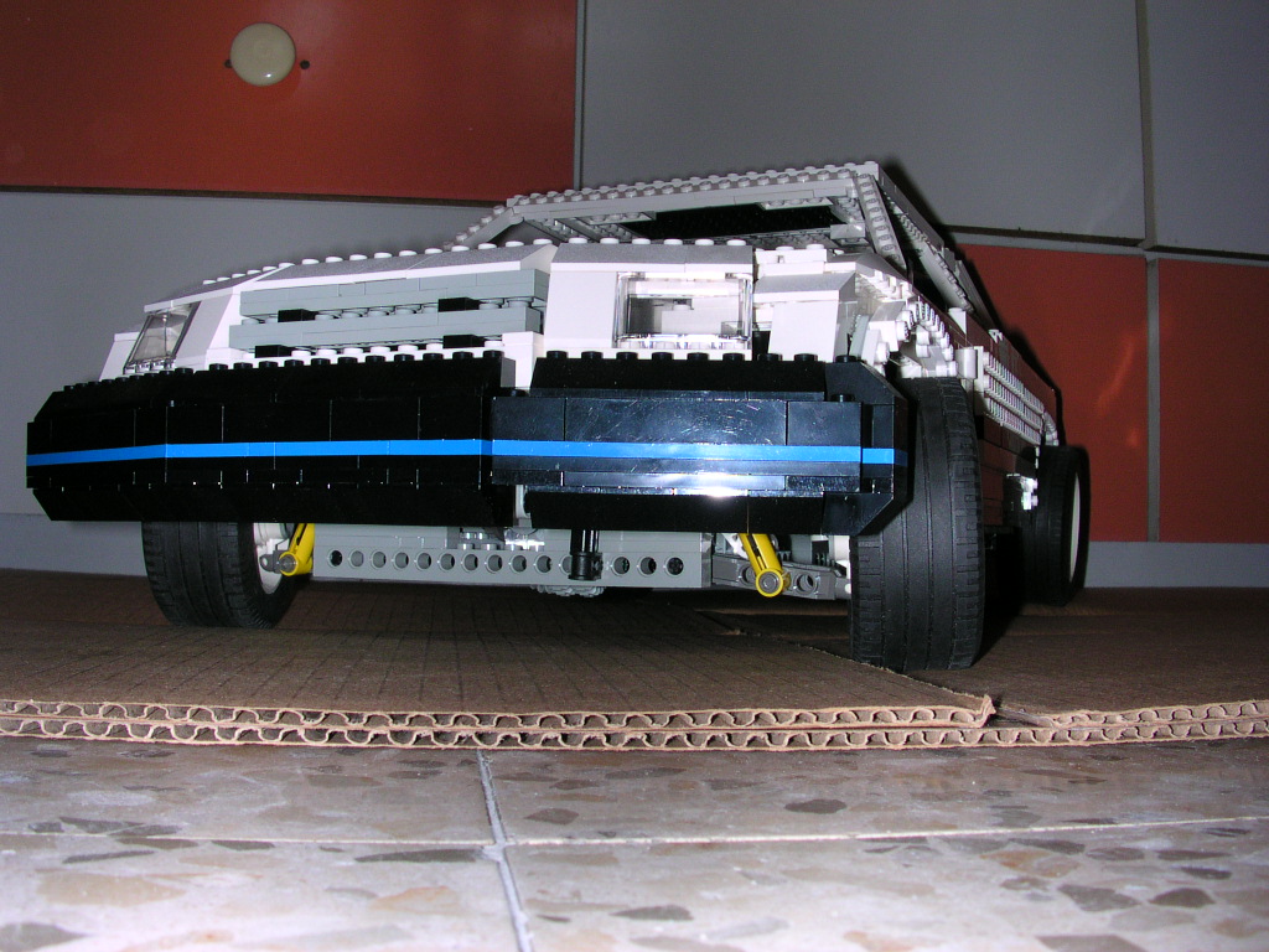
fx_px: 1356
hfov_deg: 50.1
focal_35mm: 37
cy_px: 476
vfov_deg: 38.7
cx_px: 634
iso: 100
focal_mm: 5.6
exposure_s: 1/60
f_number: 4.5
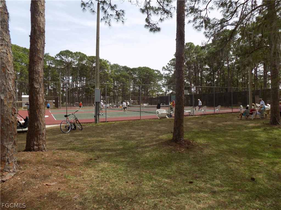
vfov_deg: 58.9
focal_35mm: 23
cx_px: 140
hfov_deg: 73.9
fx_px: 187
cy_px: 105
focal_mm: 4
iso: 80
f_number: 3.1
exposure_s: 1/800
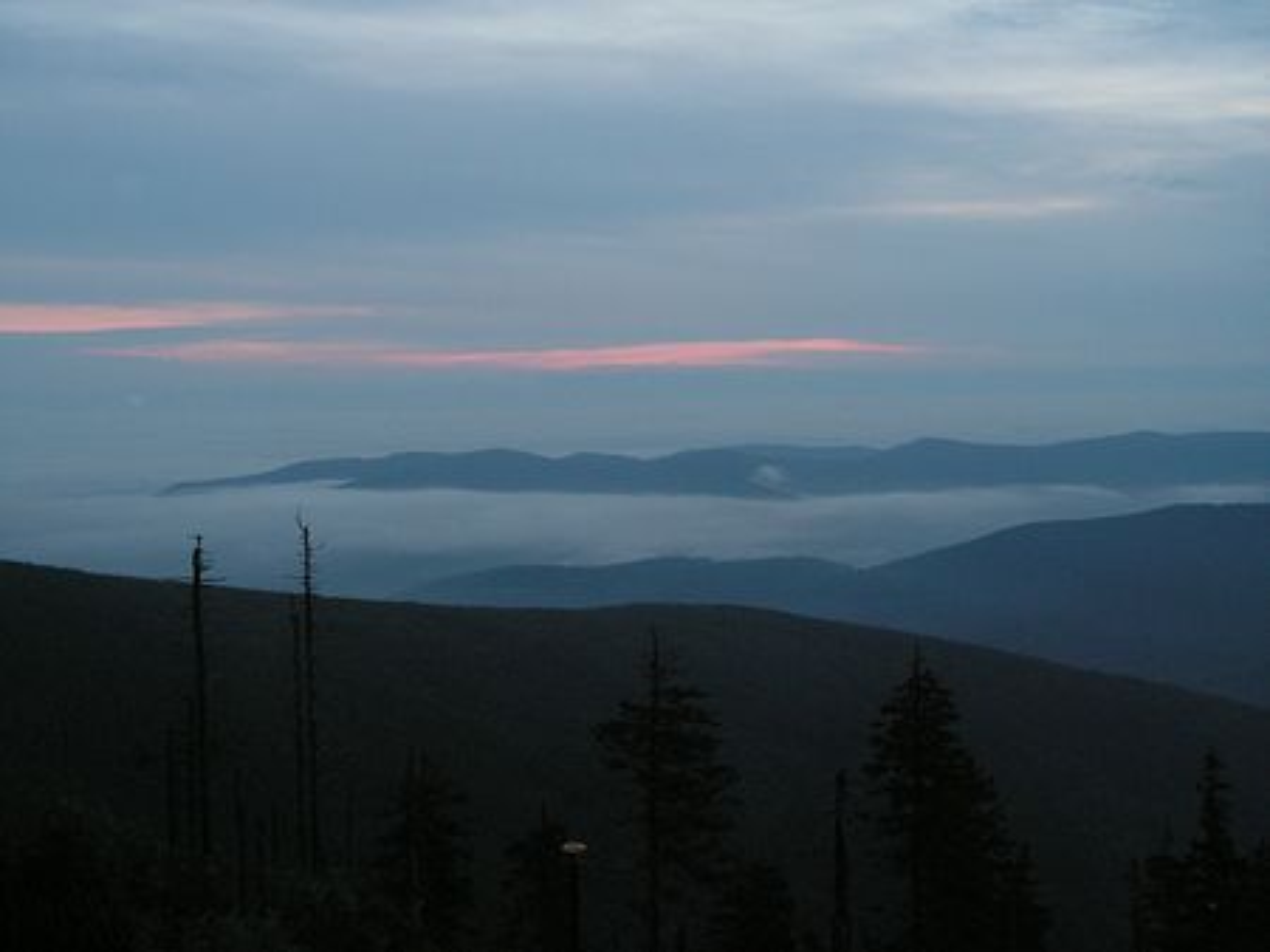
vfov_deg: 32.8
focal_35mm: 44
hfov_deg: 43.0
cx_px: 635
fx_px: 1613
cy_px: 476
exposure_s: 1/40
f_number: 3.2
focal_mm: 7.4
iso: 100
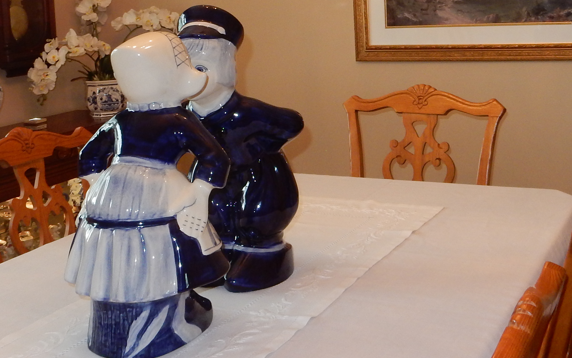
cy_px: 33
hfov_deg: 36.3
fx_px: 873
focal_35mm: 56
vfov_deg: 22.6
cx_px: 280
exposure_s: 1/30
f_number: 3.7
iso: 200
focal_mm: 4.5
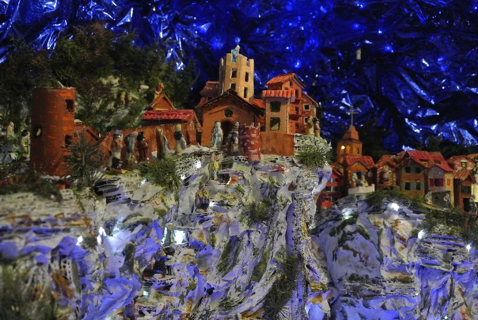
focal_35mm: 45
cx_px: 239
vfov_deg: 29.9
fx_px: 598
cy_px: 160
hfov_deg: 43.6
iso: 2500
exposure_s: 1/80
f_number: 4.5
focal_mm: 16.9
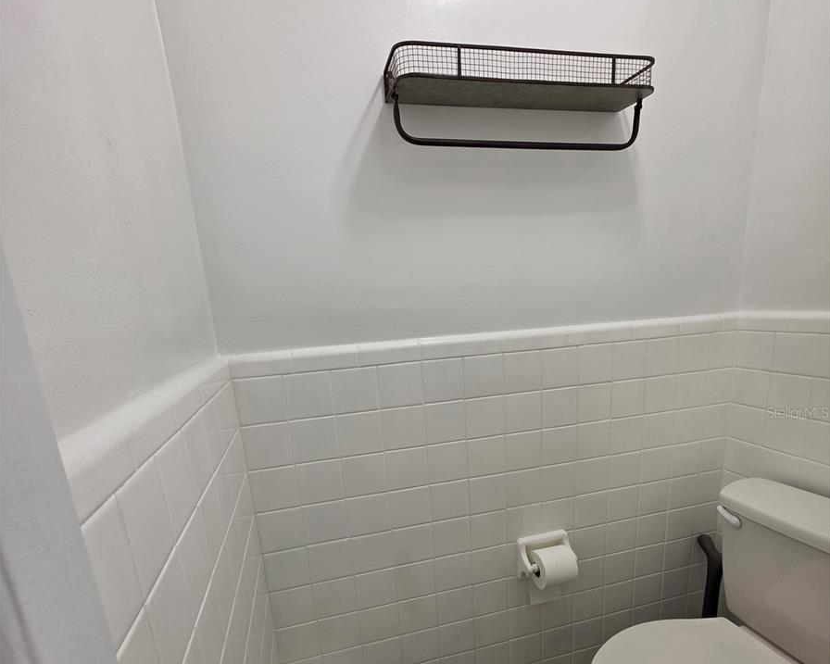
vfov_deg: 75.7
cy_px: 412
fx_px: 418
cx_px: 415
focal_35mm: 17
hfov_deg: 89.6
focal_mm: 2.2
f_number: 1.9
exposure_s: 1/120
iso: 40
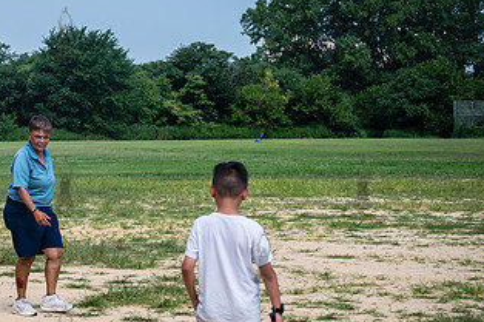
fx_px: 1639
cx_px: 78
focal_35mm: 122
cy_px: 138
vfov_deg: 11.2
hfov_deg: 16.6
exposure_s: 1/1000
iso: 160
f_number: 5
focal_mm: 57
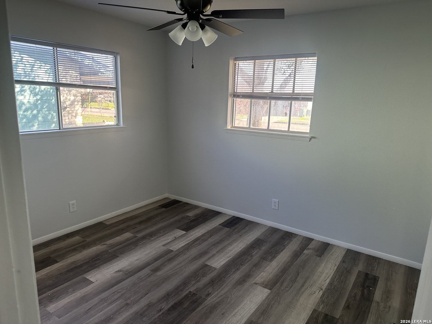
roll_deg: -1.9
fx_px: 300
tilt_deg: -11.5
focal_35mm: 24
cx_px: 216
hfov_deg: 71.6
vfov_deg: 56.8
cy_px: 162
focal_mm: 6.86
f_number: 1.78
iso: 100
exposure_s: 1/163
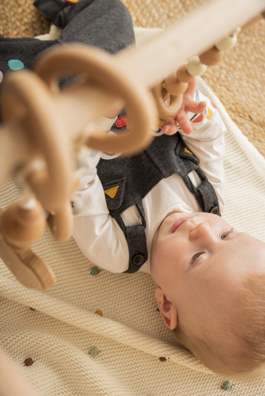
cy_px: 198
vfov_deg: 42.7
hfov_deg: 29.3
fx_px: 507
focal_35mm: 46
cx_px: 132
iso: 100
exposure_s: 1/200
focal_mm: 46
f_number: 6.3
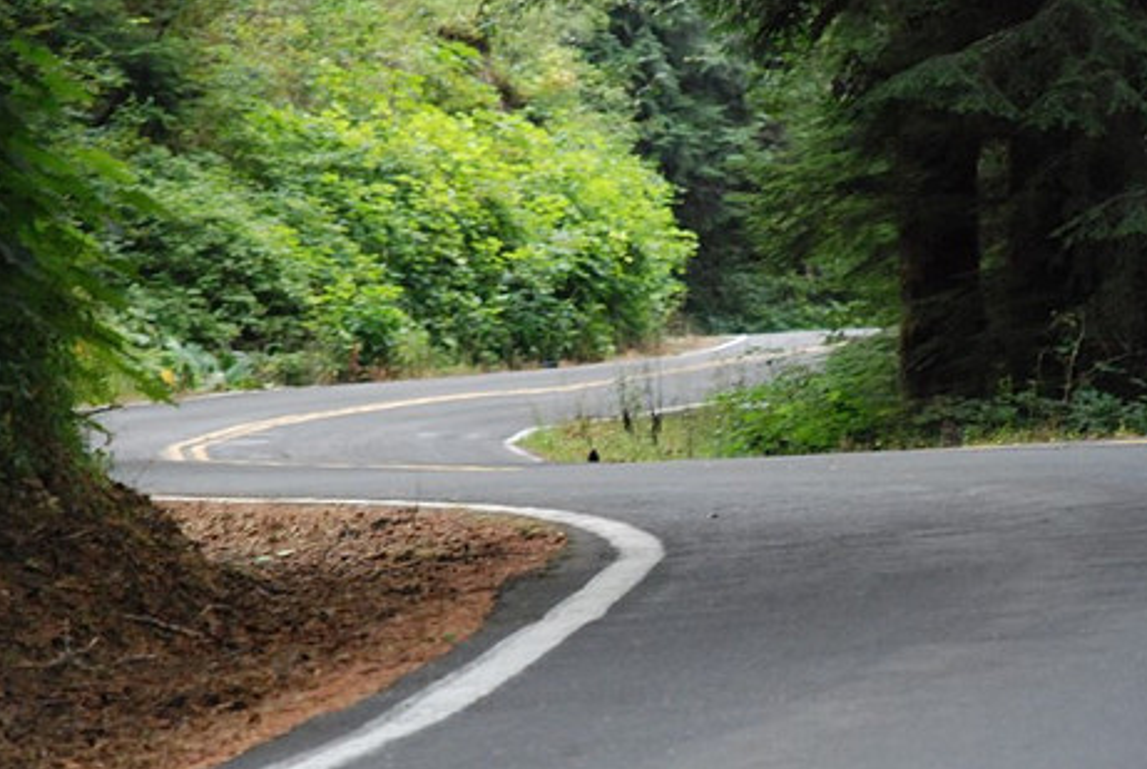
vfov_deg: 5.4
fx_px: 8126
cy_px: 459
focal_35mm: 255
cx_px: 612
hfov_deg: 8.1
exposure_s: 1/100
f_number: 5.6
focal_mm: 135
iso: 1600
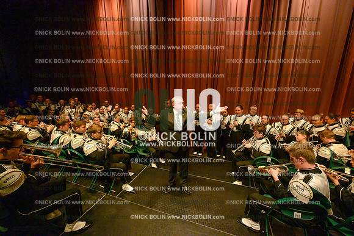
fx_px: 138
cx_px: 177
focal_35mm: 14
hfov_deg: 104.2
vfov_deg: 81.2
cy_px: 118
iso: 25600
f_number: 2.8
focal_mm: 14
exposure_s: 1/320
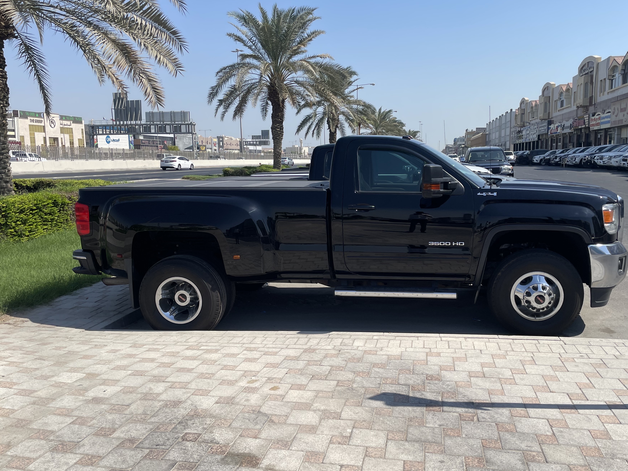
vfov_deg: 46.8
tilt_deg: -7.7
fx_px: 544
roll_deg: +1.1
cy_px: 231
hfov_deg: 59.9
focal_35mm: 30
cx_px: 335
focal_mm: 4.2
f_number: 1.6
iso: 32
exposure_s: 1/4292
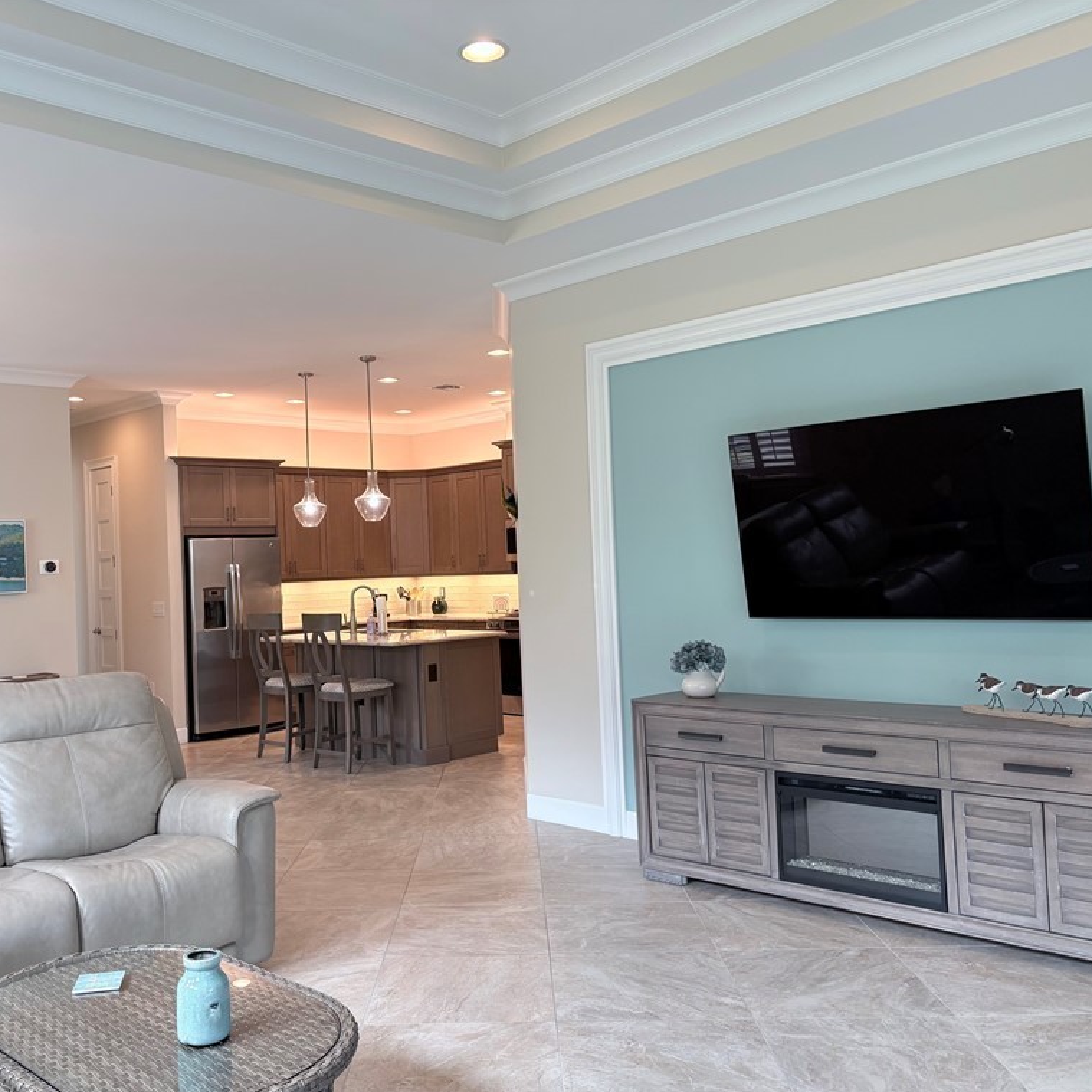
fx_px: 1106
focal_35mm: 31
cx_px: 455
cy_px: 547
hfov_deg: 52.3
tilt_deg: +1.4
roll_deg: +2.9
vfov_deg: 52.5
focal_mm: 5.96
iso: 125
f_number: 1.6
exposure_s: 1/120
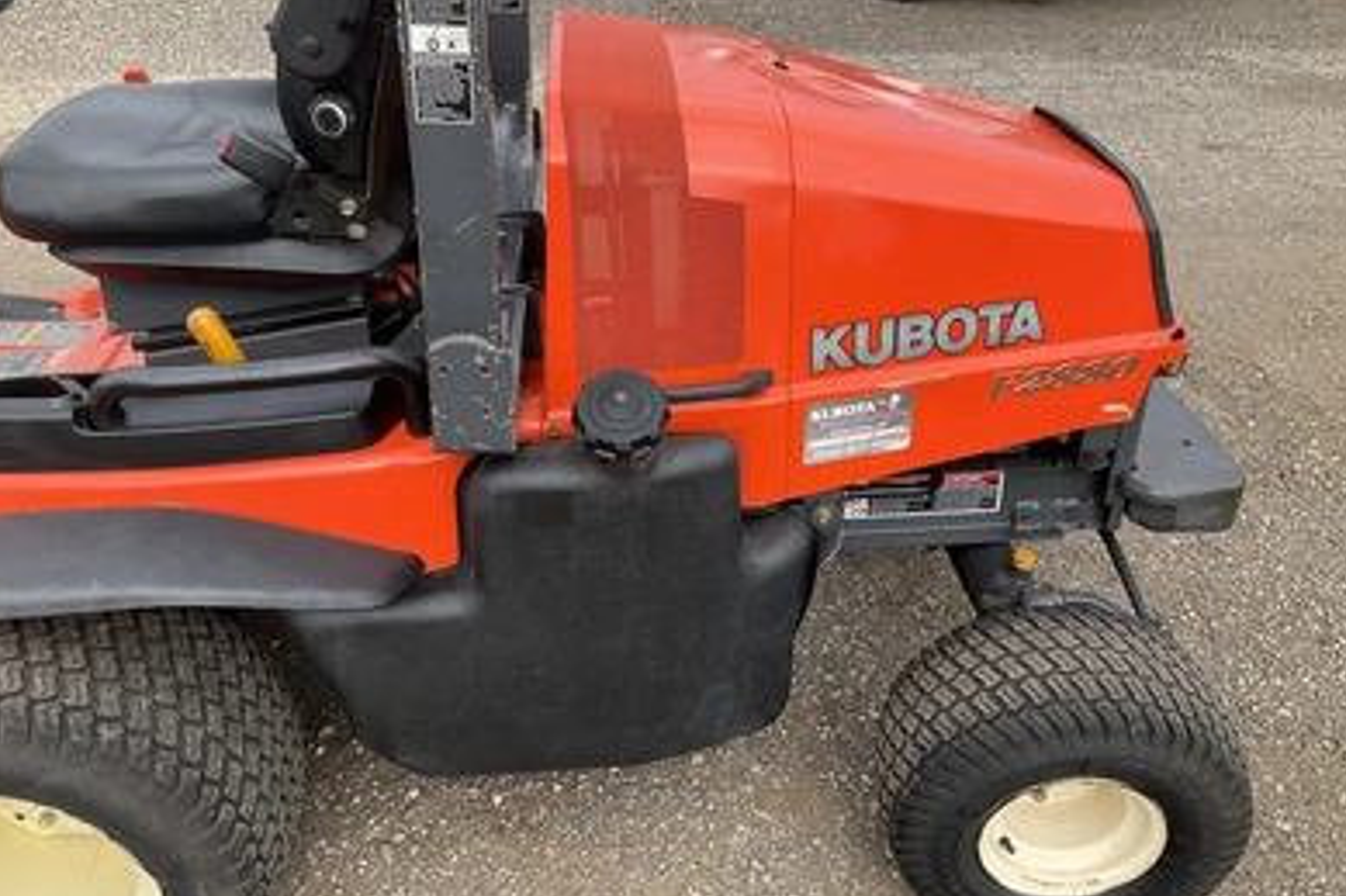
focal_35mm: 31
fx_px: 1159
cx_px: 678
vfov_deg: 42.3
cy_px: 432
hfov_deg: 60.3
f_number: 1.8
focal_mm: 3
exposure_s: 1/519
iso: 25
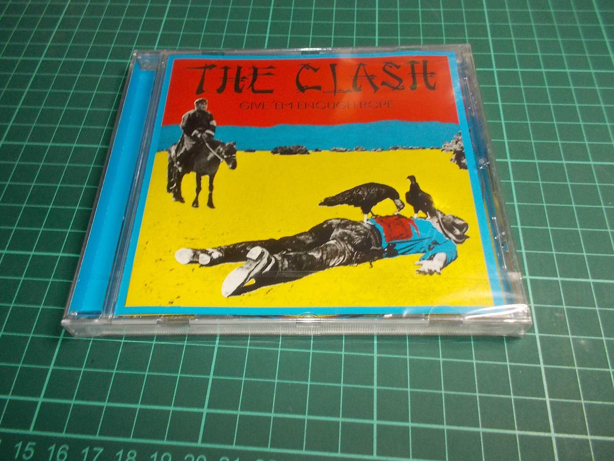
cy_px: 230
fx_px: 514
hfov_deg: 61.7
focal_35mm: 29
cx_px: 307
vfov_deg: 48.2
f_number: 3.3
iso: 200
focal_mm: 4.1
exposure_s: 1/30
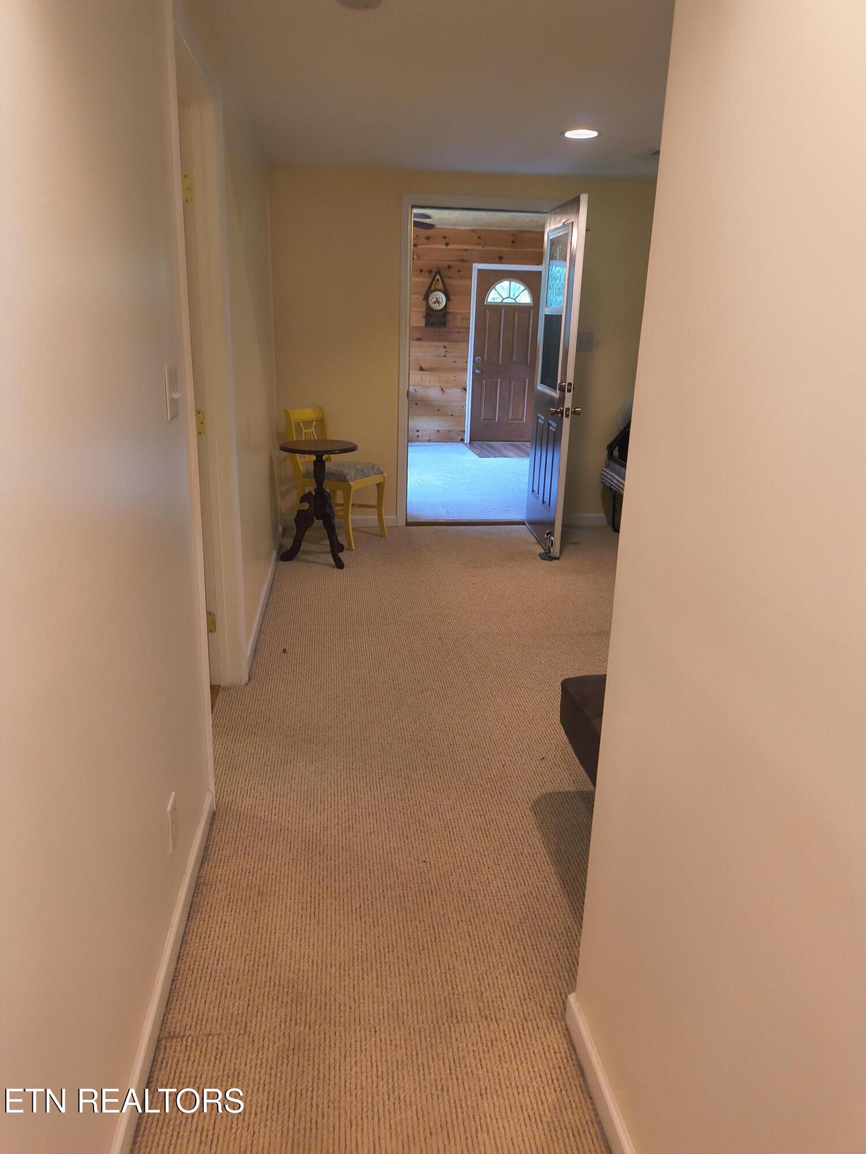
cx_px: 433
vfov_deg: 69.4
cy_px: 577
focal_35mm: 25
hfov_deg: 54.9
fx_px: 834
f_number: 1.7
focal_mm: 4.68
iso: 1178
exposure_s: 1/60
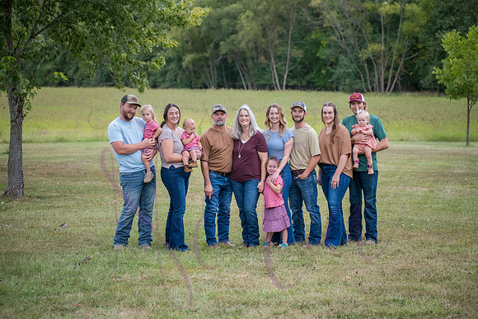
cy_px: 160
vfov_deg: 17.1
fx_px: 1062
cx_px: 239
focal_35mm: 80
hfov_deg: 25.4
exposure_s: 1/500
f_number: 4
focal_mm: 80
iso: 400
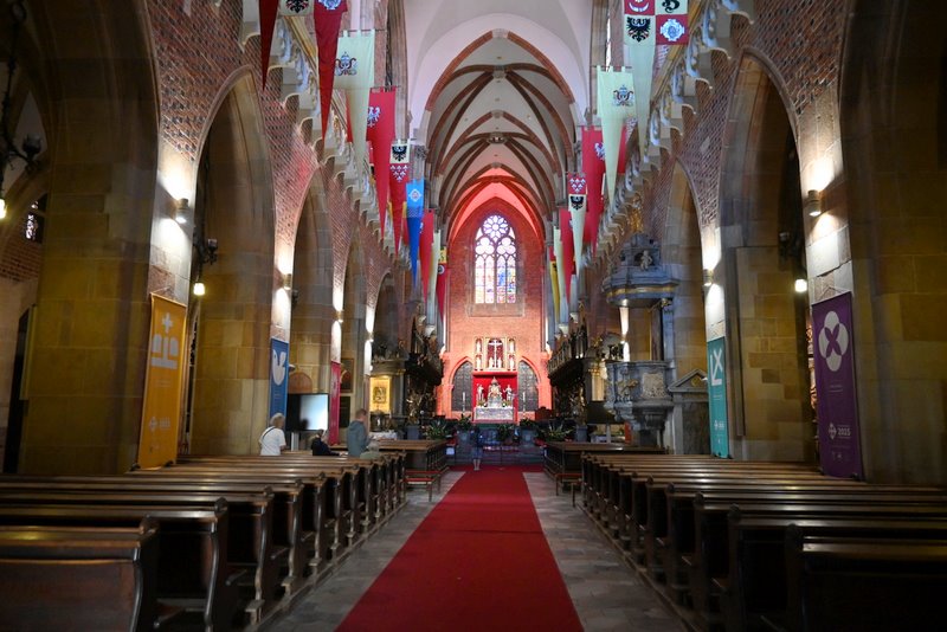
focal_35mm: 24
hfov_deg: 73.7
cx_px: 474
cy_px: 316
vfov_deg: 53.2
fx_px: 632
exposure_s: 1/100
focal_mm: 16
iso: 3200
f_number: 3.5
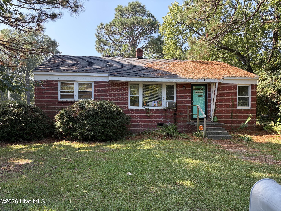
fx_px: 211
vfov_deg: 53.1
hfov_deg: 67.3
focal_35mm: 26
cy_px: 106
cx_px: 140
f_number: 1.6
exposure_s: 1/552
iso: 64
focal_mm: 5.96
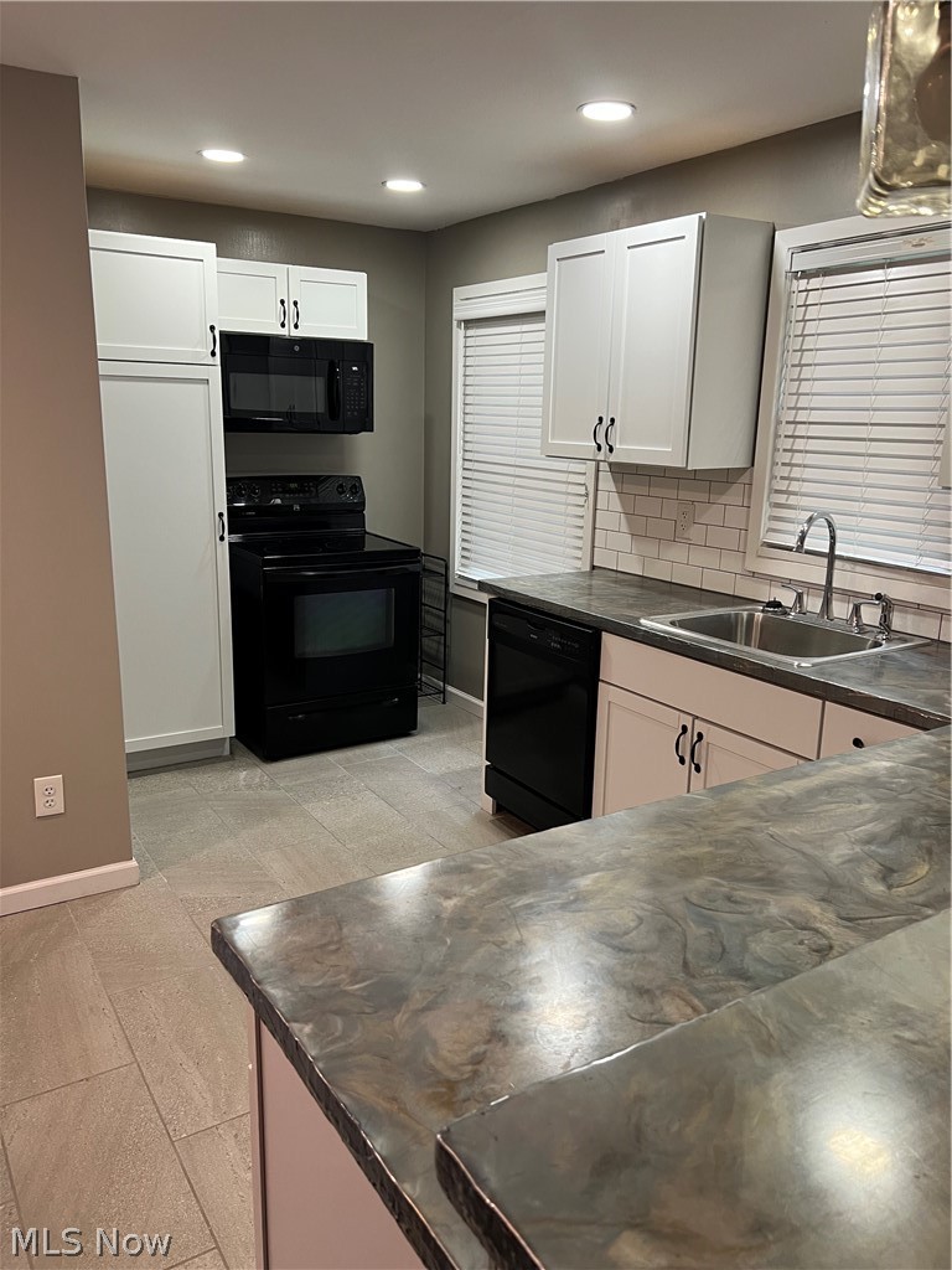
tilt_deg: -13.0
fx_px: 953
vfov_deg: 67.3
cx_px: 476
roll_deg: -1.5
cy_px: 635
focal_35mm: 26
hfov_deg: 53.1
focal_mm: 5.7
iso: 80
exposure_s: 1/60
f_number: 1.5
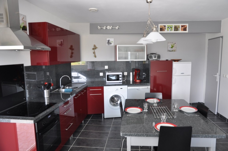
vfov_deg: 53.0
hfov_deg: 73.8
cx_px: 114
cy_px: 76
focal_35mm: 24
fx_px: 152
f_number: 5.6
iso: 400
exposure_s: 1/15
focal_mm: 16
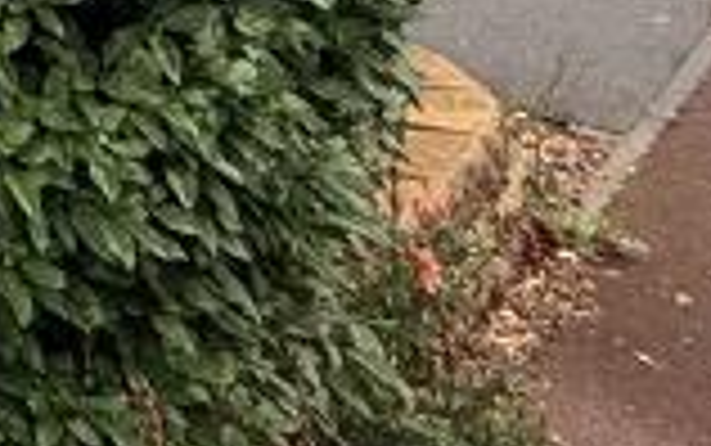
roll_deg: +6.8
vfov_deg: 9.8
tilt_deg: +15.0
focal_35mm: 96
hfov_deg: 13.9
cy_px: -964
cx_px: -1058
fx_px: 1862
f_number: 2.2
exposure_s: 1/1189
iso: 50
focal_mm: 2.22
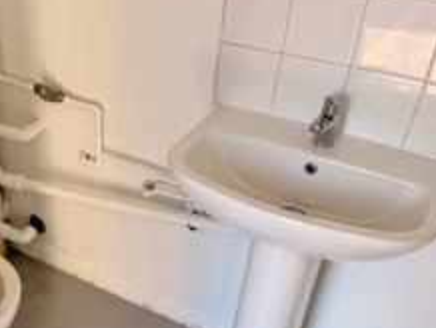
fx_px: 555
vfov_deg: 32.4
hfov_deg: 41.7
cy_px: 242
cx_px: 110
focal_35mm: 44
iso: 64
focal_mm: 6.76
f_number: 1.78
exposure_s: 1/241
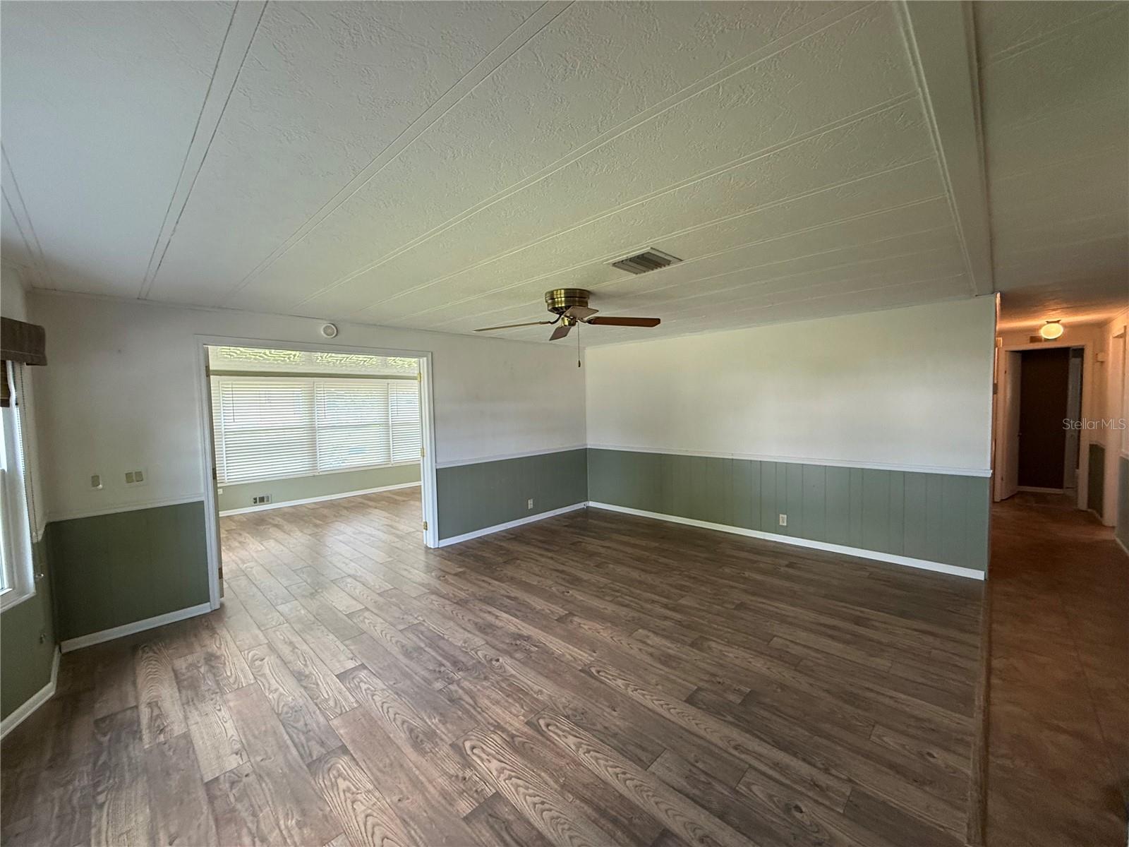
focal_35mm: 14
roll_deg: +1.3
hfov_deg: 102.1
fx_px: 457
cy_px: 424
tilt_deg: -2.0
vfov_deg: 85.7
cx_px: 564
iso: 320
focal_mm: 2.22
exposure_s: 1/120
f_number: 2.2
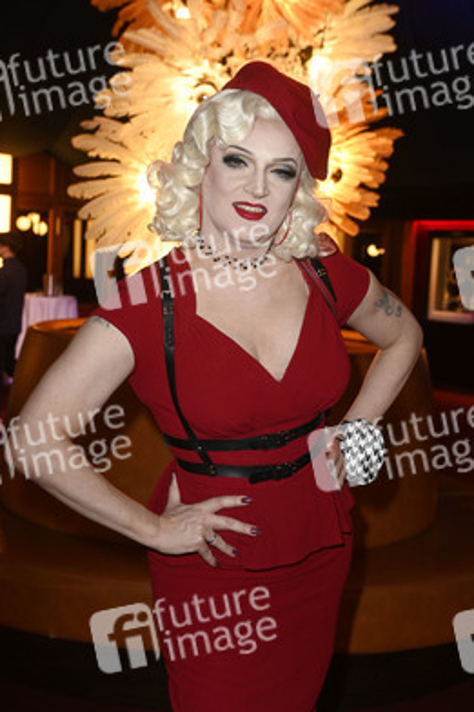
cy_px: 358
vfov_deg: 37.5
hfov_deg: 25.5
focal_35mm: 53
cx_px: 236
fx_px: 1048
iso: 1000
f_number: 5
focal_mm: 52
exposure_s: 1/50
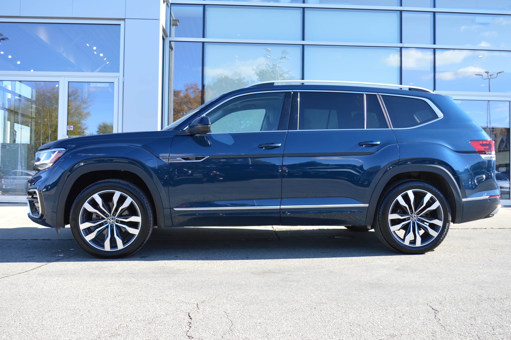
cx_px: 256
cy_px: 170
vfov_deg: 38.3
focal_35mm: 34
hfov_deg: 55.1
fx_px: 489
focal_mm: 23
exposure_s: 1/125
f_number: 5.6
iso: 110
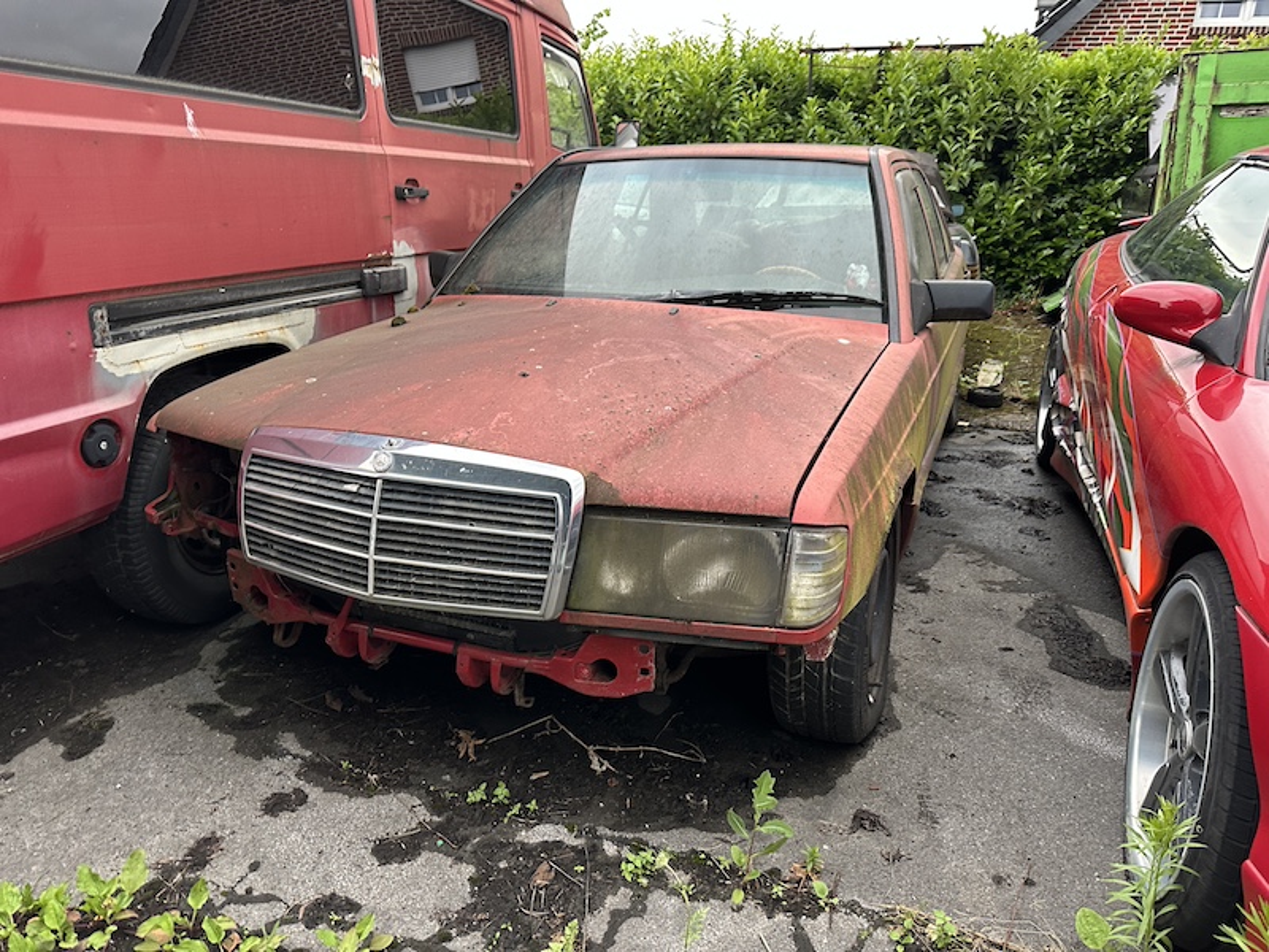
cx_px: 634
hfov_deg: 71.6
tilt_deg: -21.6
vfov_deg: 56.8
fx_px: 880
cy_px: 476
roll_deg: -0.4
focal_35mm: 24
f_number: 1.78
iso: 250
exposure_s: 1/60
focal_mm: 6.86
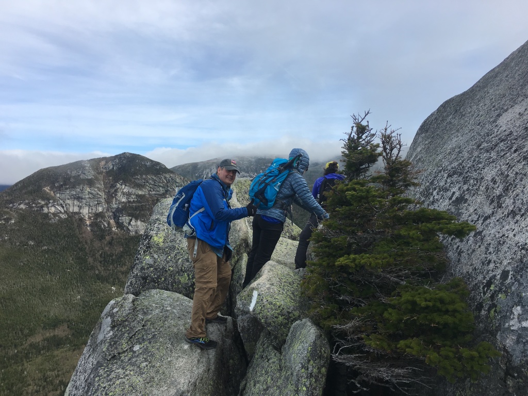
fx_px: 442
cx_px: 264
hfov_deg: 61.7
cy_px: 198
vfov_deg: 48.2
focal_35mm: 29
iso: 25
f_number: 2.2
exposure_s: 1/1748
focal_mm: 4.15
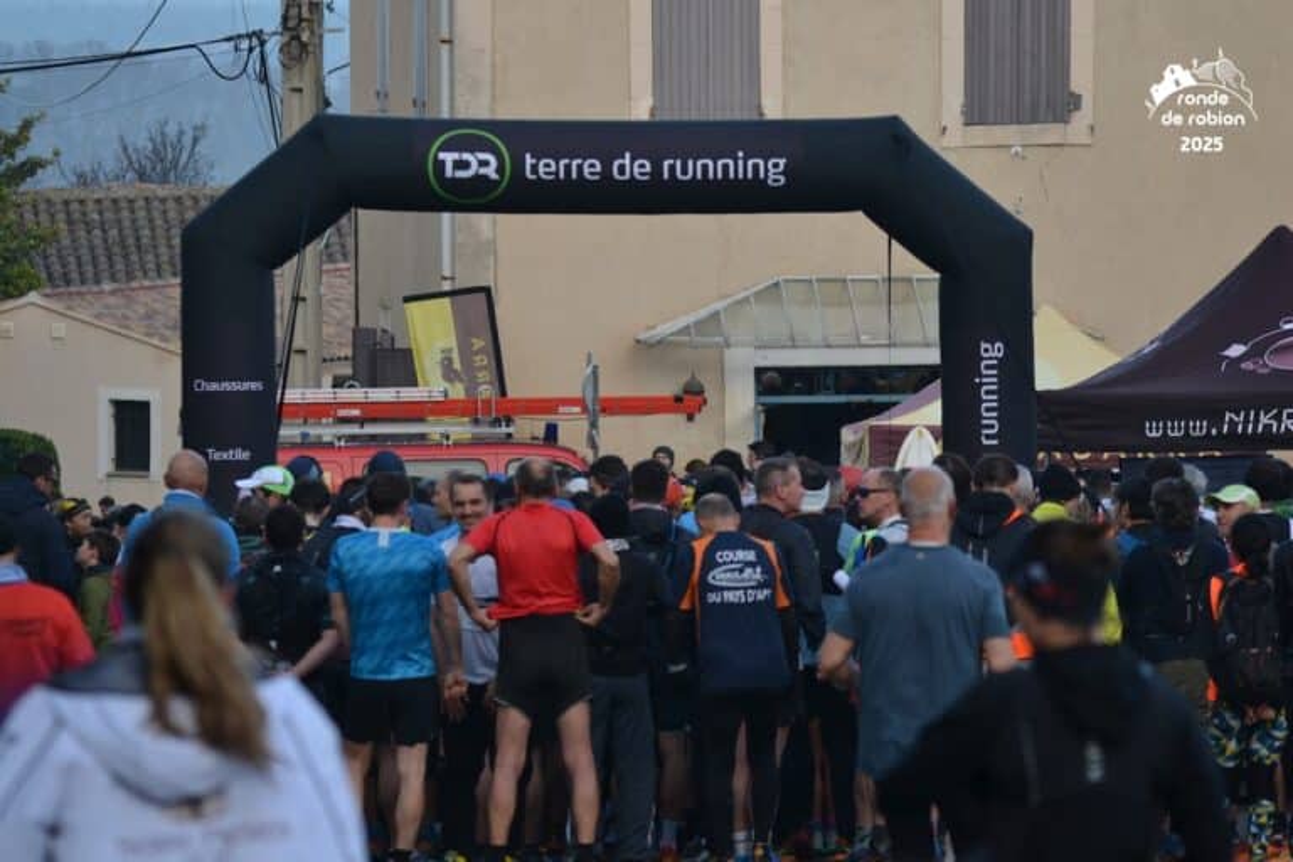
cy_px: 431
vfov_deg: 6.1
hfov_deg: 9.1
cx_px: 646
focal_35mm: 225
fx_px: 8081
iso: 400
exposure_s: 1/640
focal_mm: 150
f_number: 5
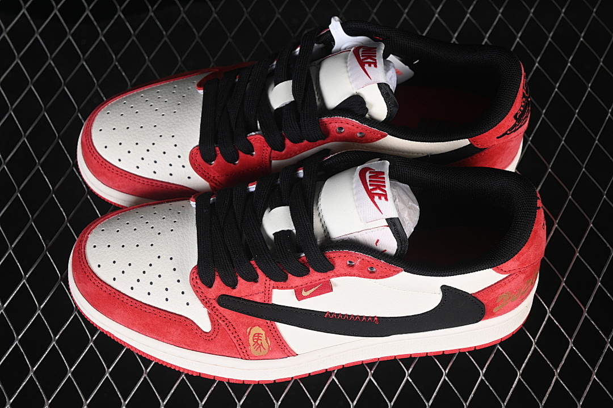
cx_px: 306
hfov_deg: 27.0
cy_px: 204
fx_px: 1277
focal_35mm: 75
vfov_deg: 18.2
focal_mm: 50
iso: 160
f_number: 6.3
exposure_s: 1/80
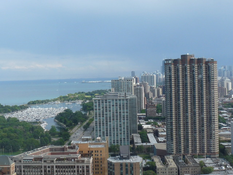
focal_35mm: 58
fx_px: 390
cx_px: 116
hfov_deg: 33.2
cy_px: 88
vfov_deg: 25.2
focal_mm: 5.9
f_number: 5
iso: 100
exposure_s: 1/200
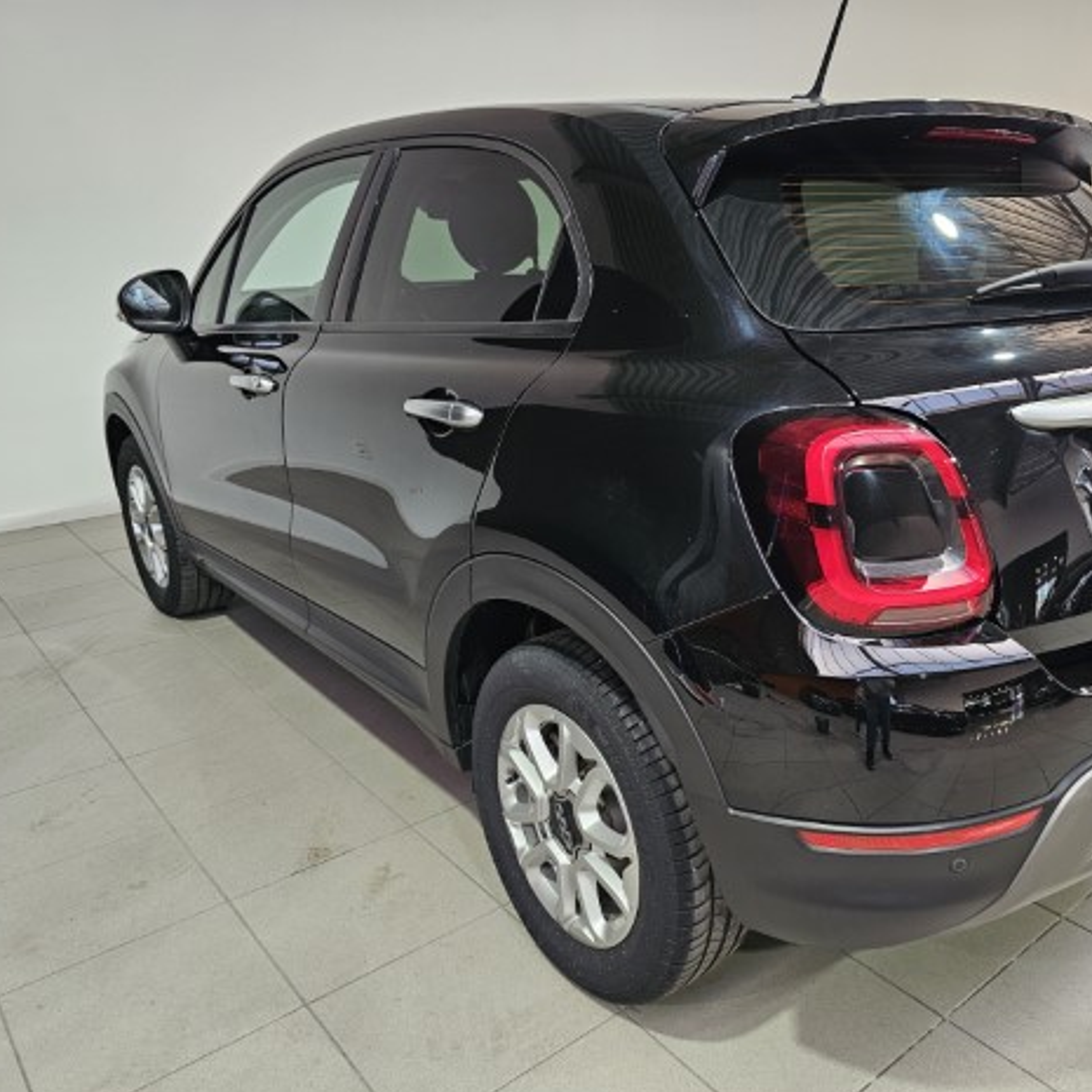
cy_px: 561
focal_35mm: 28
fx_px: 999
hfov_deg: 56.2
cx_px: 721
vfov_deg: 57.3
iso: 80
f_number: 1.7
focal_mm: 6.3
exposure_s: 1/100
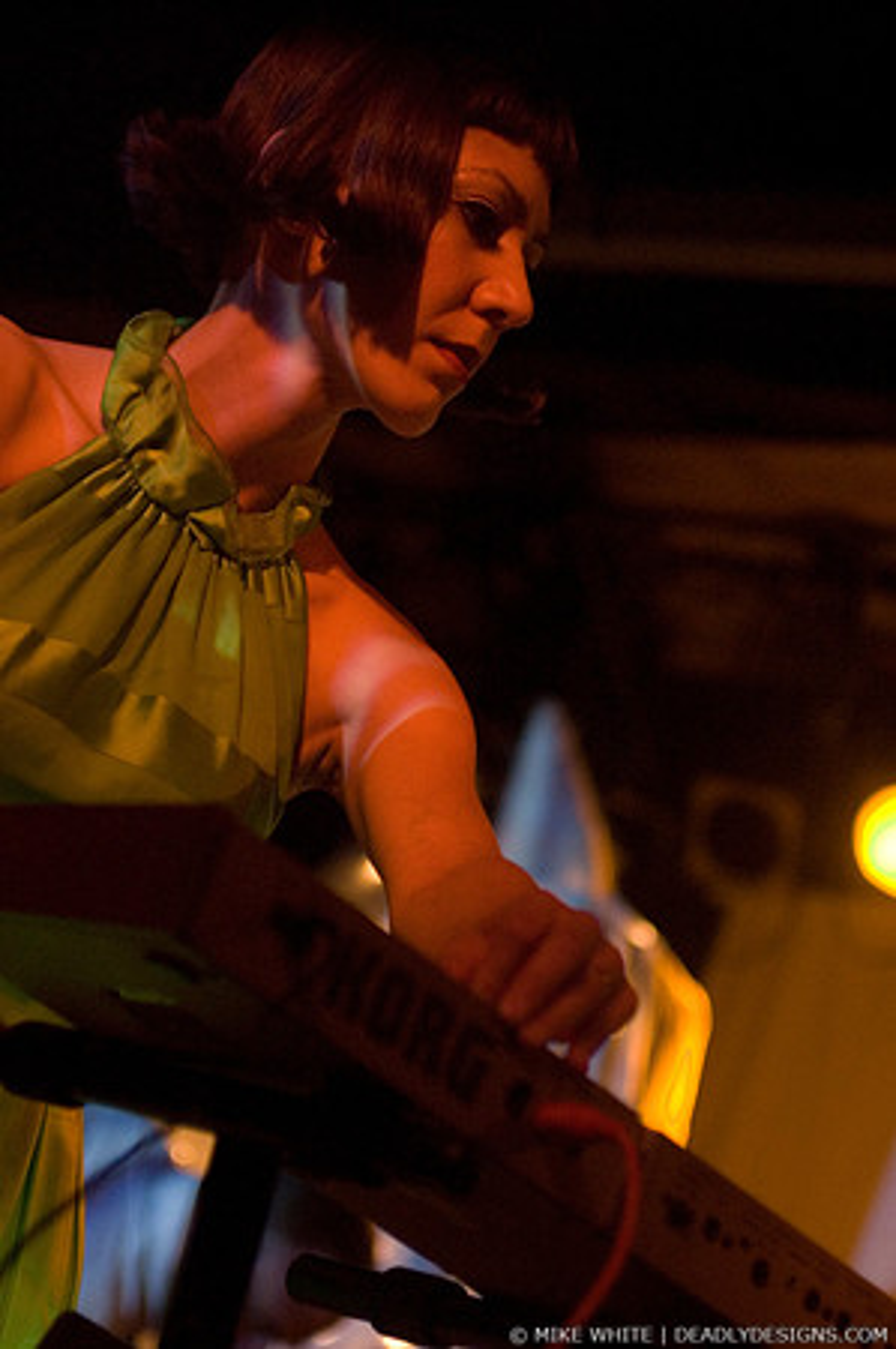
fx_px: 3929
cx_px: 448
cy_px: 674
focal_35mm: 105
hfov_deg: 13.0
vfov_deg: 19.5
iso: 1600
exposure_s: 1/50
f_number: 2.8
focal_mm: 70
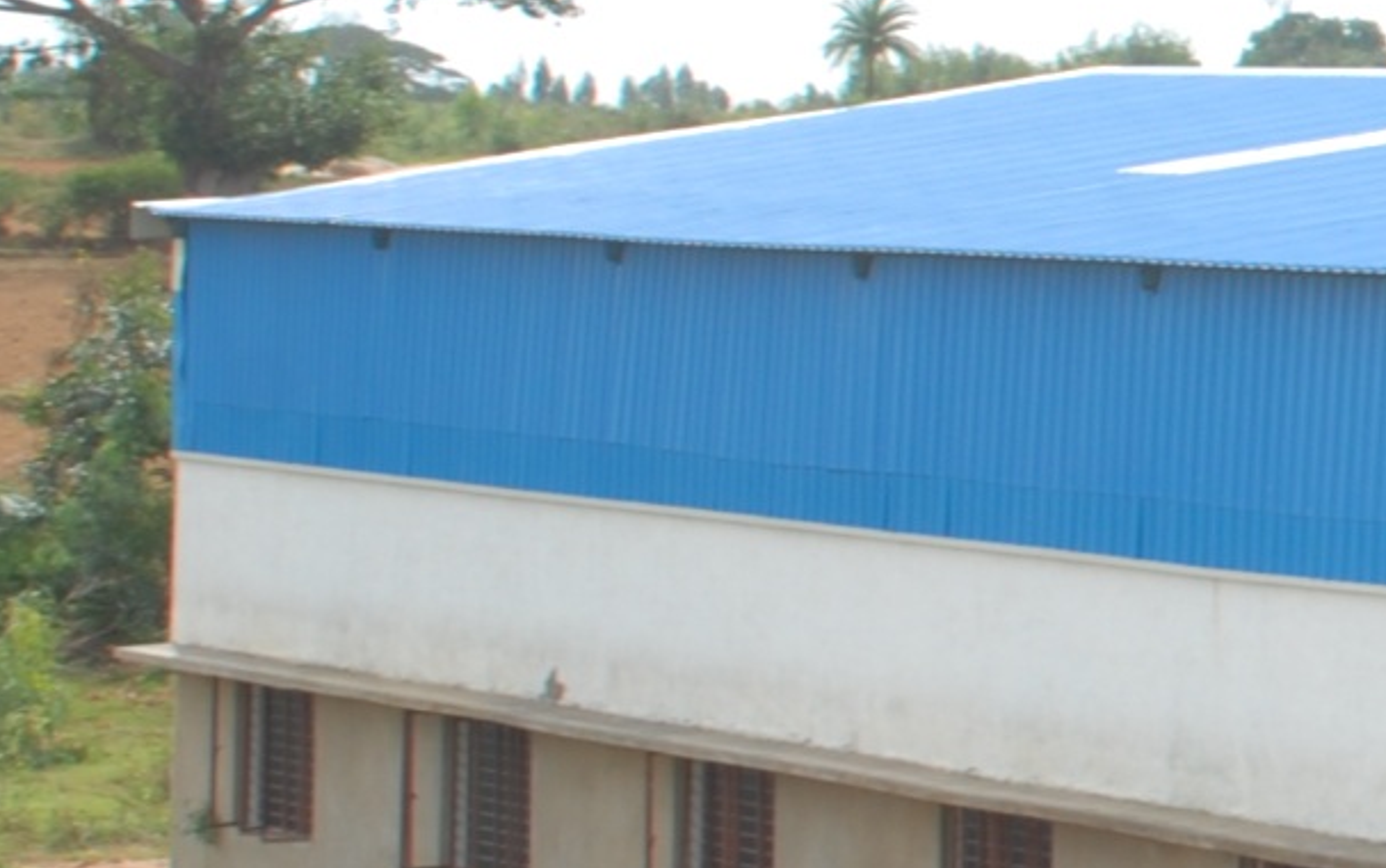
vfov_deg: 5.8
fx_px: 8557
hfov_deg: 8.6
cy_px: 471
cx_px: 2996
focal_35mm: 226
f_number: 11
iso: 100
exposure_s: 1/60
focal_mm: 31
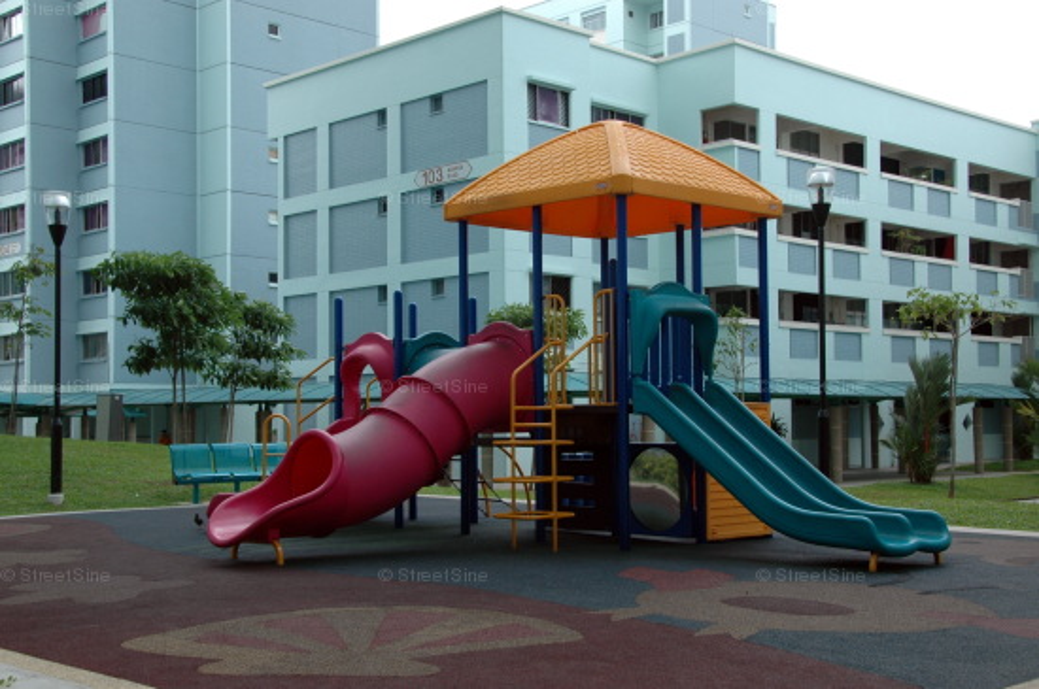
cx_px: 520
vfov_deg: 28.9
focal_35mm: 46
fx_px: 1340
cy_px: 344
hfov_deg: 42.4
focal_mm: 31
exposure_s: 1/160
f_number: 6.3
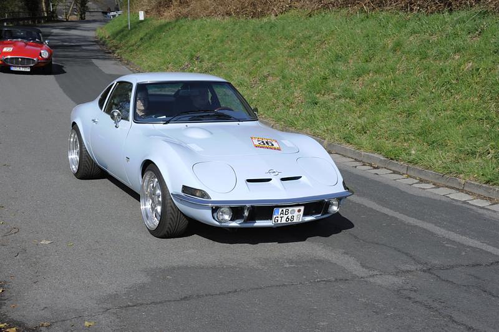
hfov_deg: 35.7
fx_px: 776
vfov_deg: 24.2
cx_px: 250
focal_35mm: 56
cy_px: 166
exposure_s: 1/320
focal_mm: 56
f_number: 13
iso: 320
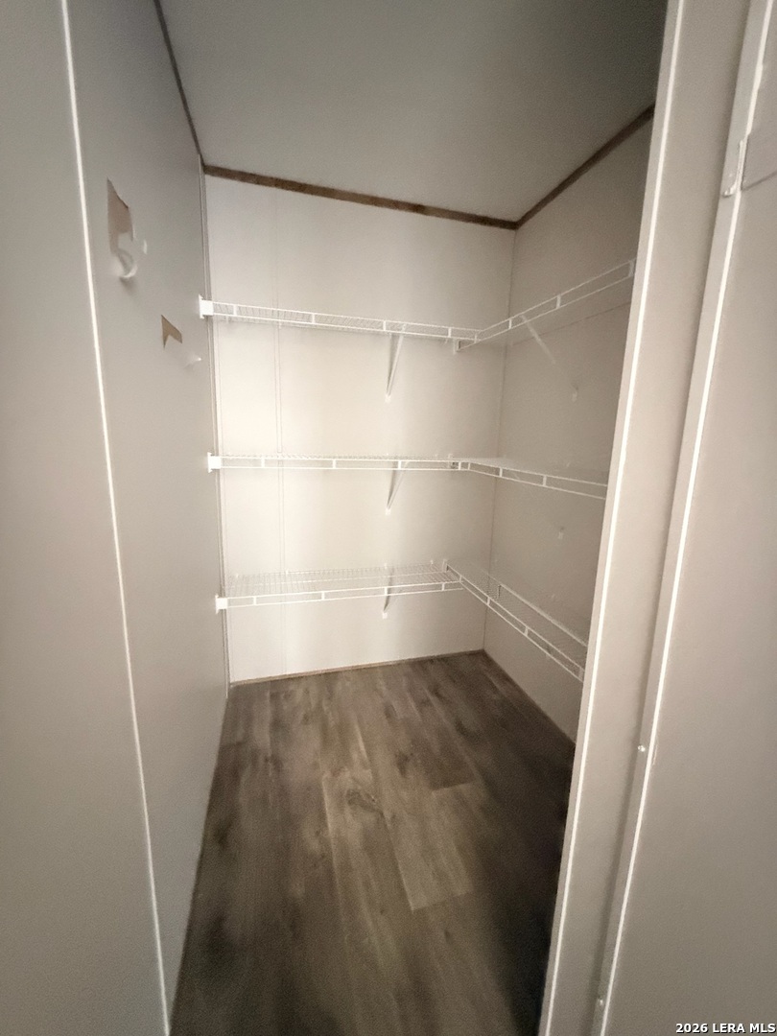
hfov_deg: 85.7
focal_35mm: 14
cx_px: 388
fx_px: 419
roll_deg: -1.1
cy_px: 518
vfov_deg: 102.1
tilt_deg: -10.5
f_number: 2.2
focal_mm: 2.22
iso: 3200
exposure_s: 1/19
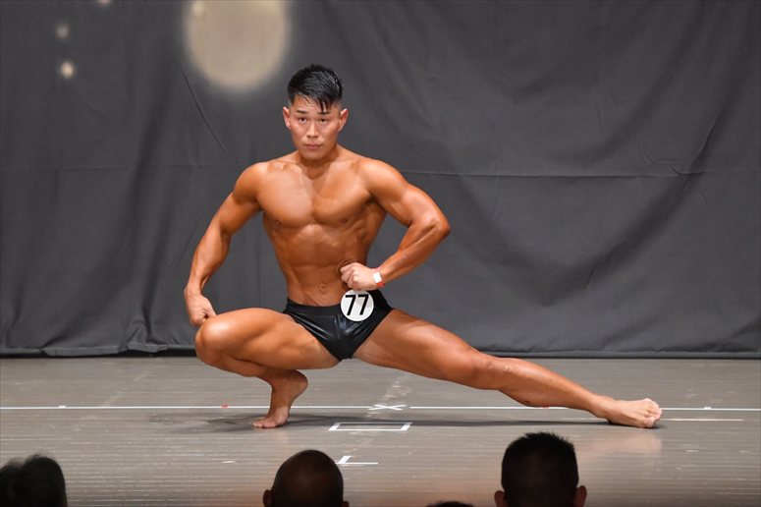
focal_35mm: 285
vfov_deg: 4.8
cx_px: 380
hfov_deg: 7.2
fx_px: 6022
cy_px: 254
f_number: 5.6
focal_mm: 190
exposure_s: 1/400
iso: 8000
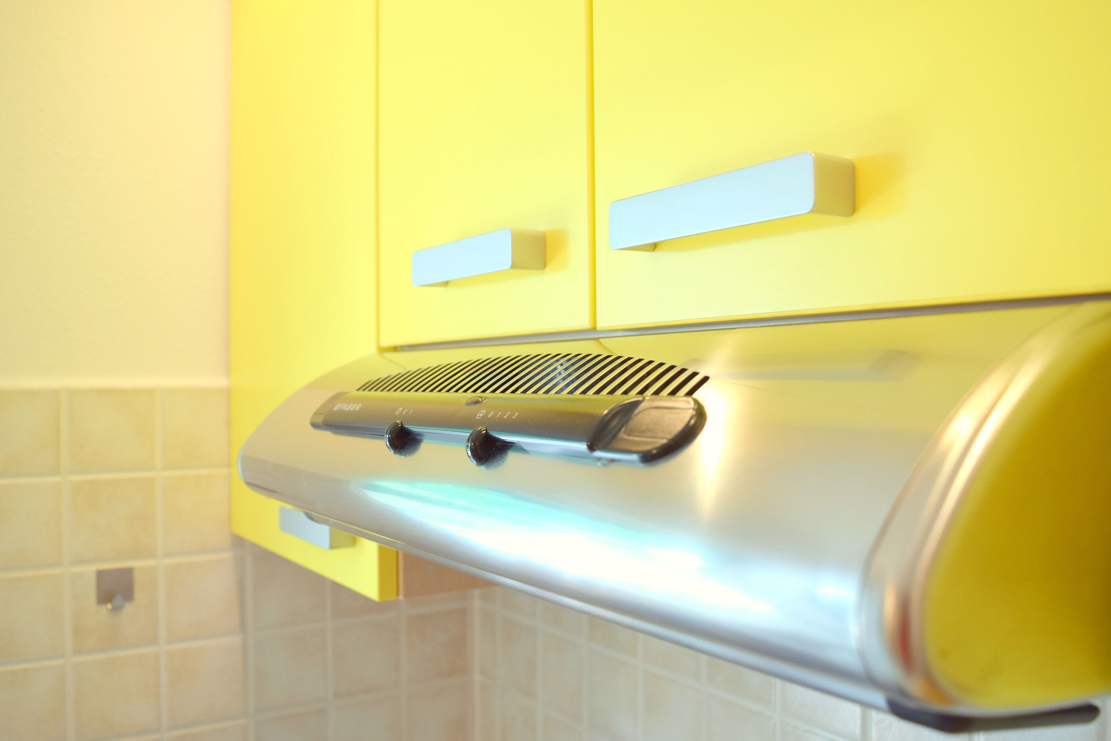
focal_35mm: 32
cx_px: 556
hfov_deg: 59.5
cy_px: 370
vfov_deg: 41.7
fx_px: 972
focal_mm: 21
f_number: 4.5
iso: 400
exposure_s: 1/80
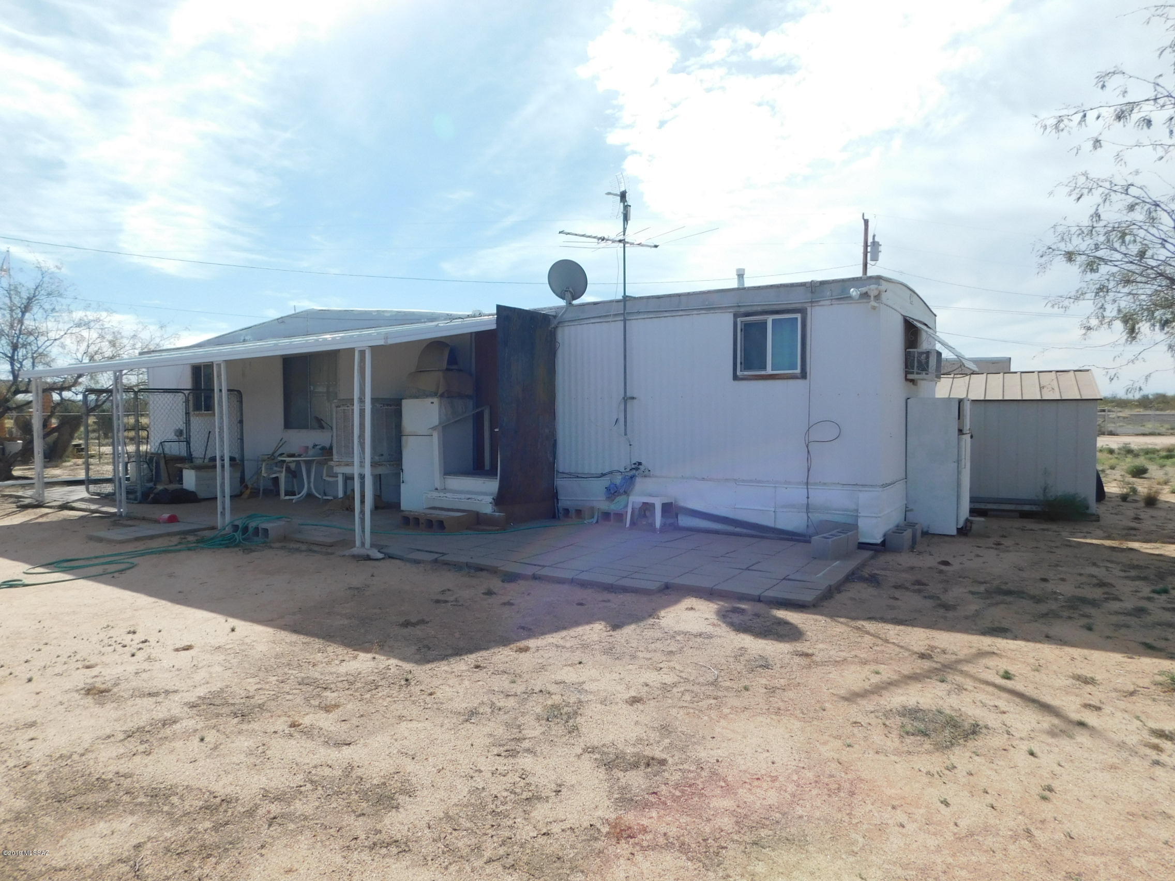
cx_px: 588
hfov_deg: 73.9
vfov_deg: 58.9
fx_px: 781
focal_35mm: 23
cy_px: 440
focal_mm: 4
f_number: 6
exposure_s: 1/500
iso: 125
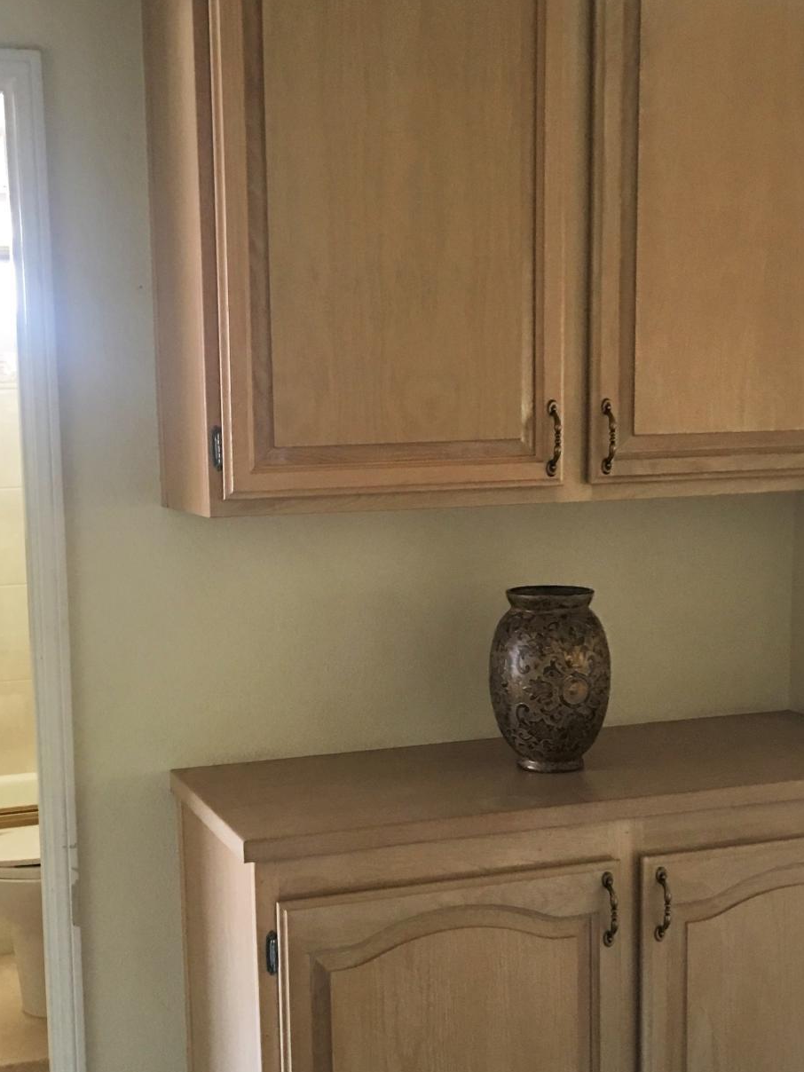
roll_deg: +2.6
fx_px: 1486
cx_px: 279
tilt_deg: -5.9
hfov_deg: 30.1
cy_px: 624
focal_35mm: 48
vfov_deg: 39.5
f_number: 2.2
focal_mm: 4.15
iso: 64
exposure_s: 1/15
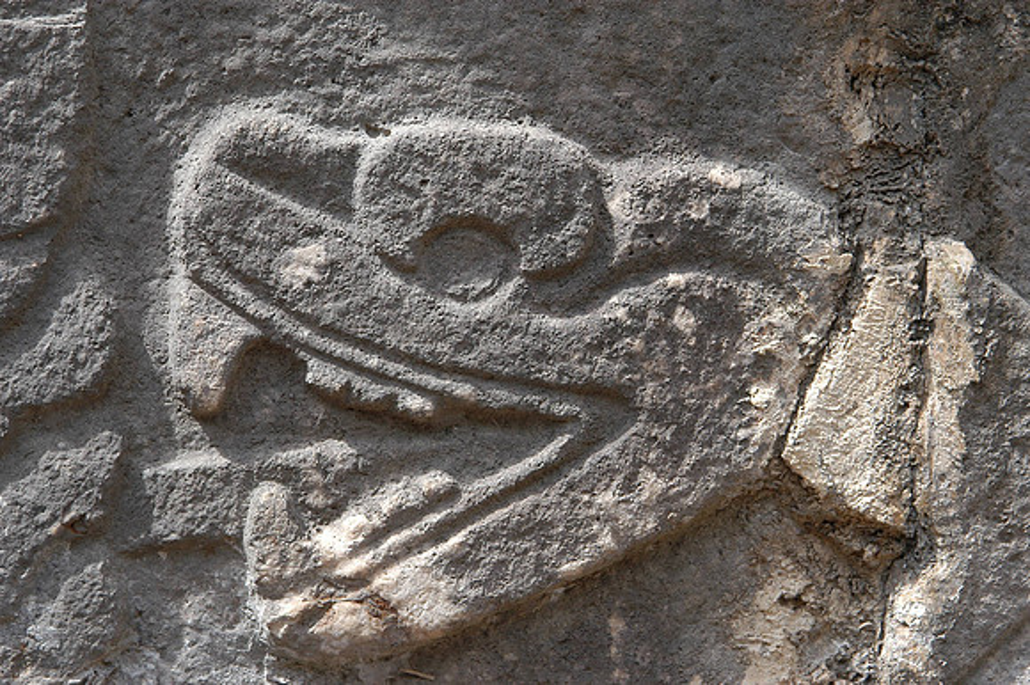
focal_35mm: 105
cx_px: 515
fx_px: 3002
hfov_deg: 19.5
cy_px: 342
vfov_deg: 13.0
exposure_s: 1/250
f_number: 8
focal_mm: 70
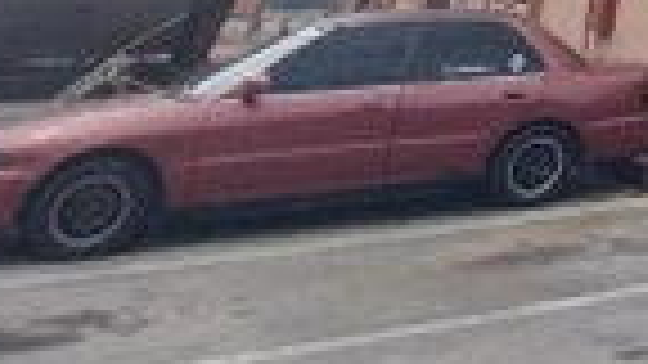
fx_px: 1082
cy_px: -454
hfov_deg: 21.7
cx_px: 1156
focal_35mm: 63
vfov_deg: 14.3
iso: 64
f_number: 2.2
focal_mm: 1.3
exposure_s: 1/1281
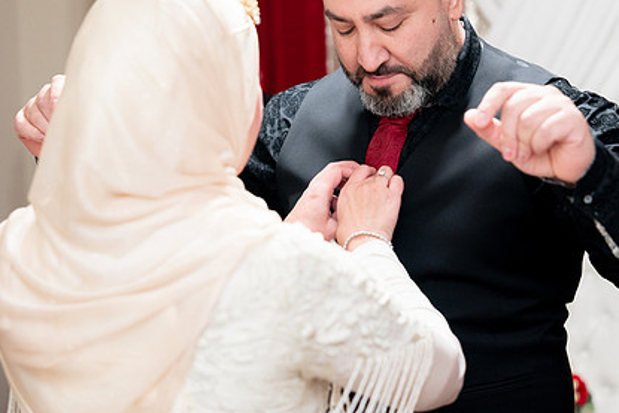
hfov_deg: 21.4
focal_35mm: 95
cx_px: 336
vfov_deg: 14.4
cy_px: 144
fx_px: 1634
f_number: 2.8
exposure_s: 1/160
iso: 2500
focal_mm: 68
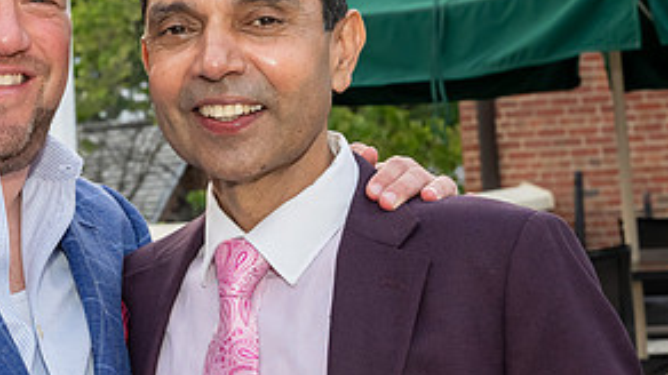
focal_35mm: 121
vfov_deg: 10.0
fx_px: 2142
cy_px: 186
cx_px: 122
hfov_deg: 17.6
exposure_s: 1/250
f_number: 8
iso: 2200
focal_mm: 47
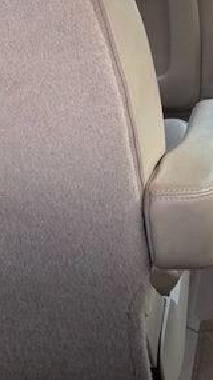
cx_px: 296
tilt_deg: -14.5
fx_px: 945
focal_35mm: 94
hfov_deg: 12.4
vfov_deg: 21.5
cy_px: -44
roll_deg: -0.4
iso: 200
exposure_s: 1/121
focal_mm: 6.76
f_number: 1.78
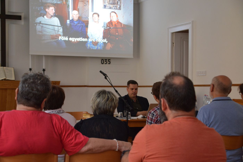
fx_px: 526
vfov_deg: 17.5
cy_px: 81
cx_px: 122
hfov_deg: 26.0
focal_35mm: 78
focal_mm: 52
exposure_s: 1/30
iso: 1400
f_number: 5
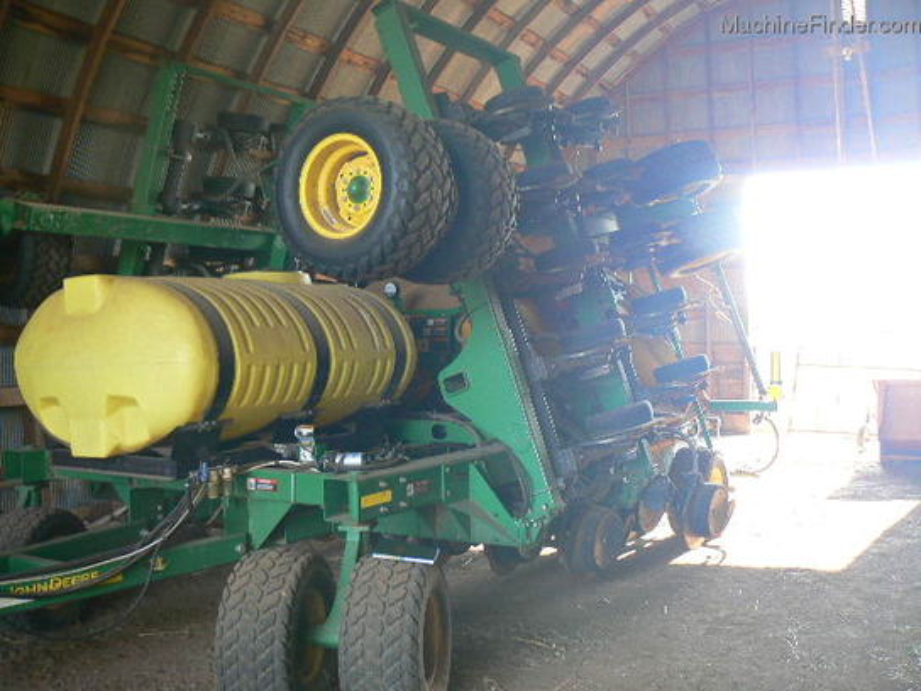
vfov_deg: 39.7
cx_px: 460
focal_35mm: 36
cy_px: 346
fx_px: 958
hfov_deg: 51.4
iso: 125
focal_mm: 6
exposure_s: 1/30
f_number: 2.8
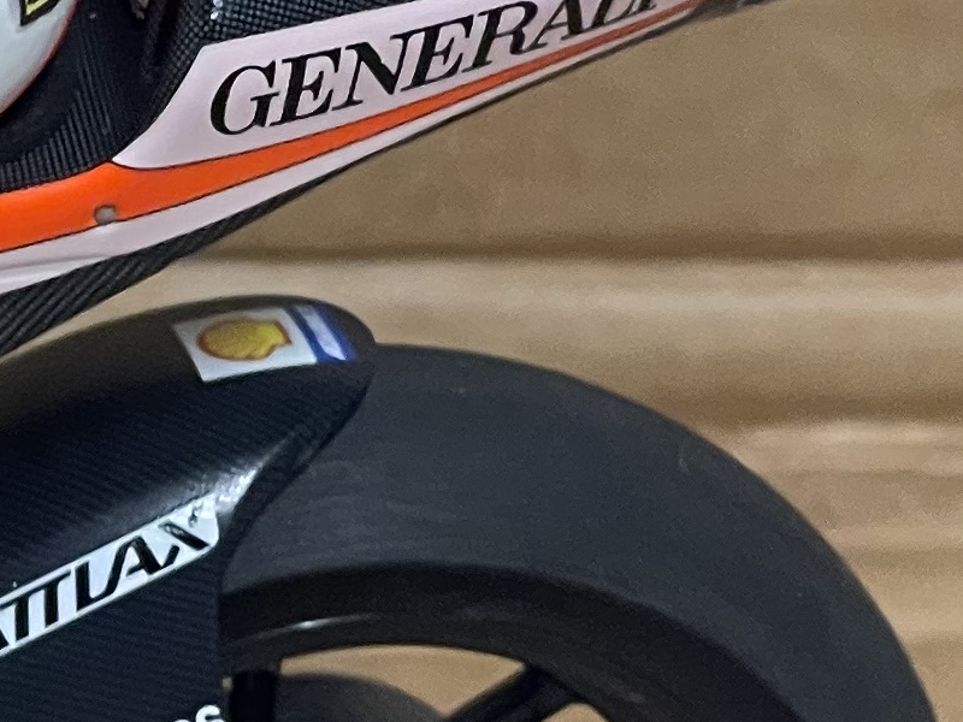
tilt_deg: -26.4
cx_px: -1018
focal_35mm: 262
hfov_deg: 7.3
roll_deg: +1.0
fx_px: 7289
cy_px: 28
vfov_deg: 5.7
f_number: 2
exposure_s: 1/50
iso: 400
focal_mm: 6
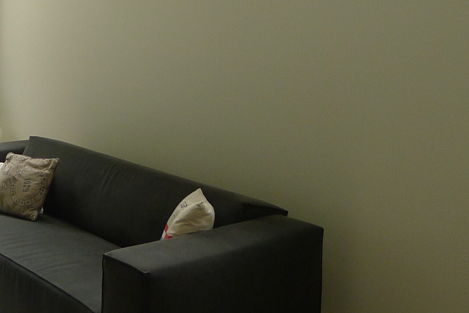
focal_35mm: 57
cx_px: 155
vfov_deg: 23.3
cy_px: 51
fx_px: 743
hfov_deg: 34.7
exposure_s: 1/100
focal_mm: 5.1
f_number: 2
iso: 200
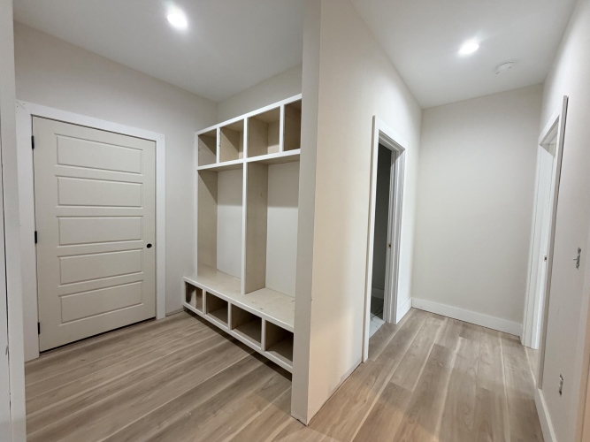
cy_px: 221
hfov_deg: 102.1
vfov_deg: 85.7
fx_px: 239
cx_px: 295
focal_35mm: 14
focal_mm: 2.22
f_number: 2.2
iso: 250
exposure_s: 1/60
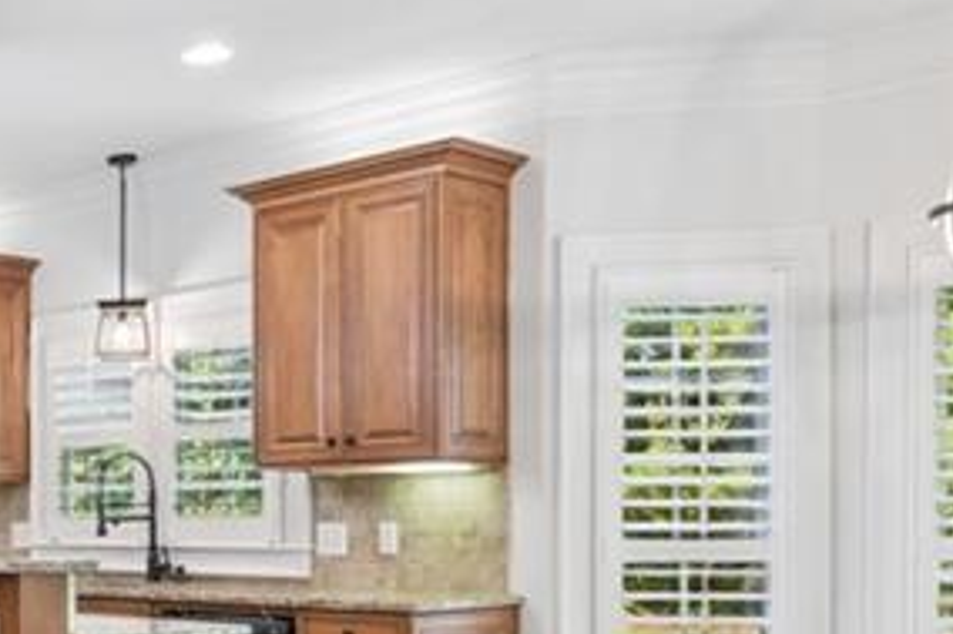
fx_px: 1429
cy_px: 553
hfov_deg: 31.0
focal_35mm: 54
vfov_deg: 24.4
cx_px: -195
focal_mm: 15
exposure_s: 1/15
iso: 280
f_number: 8
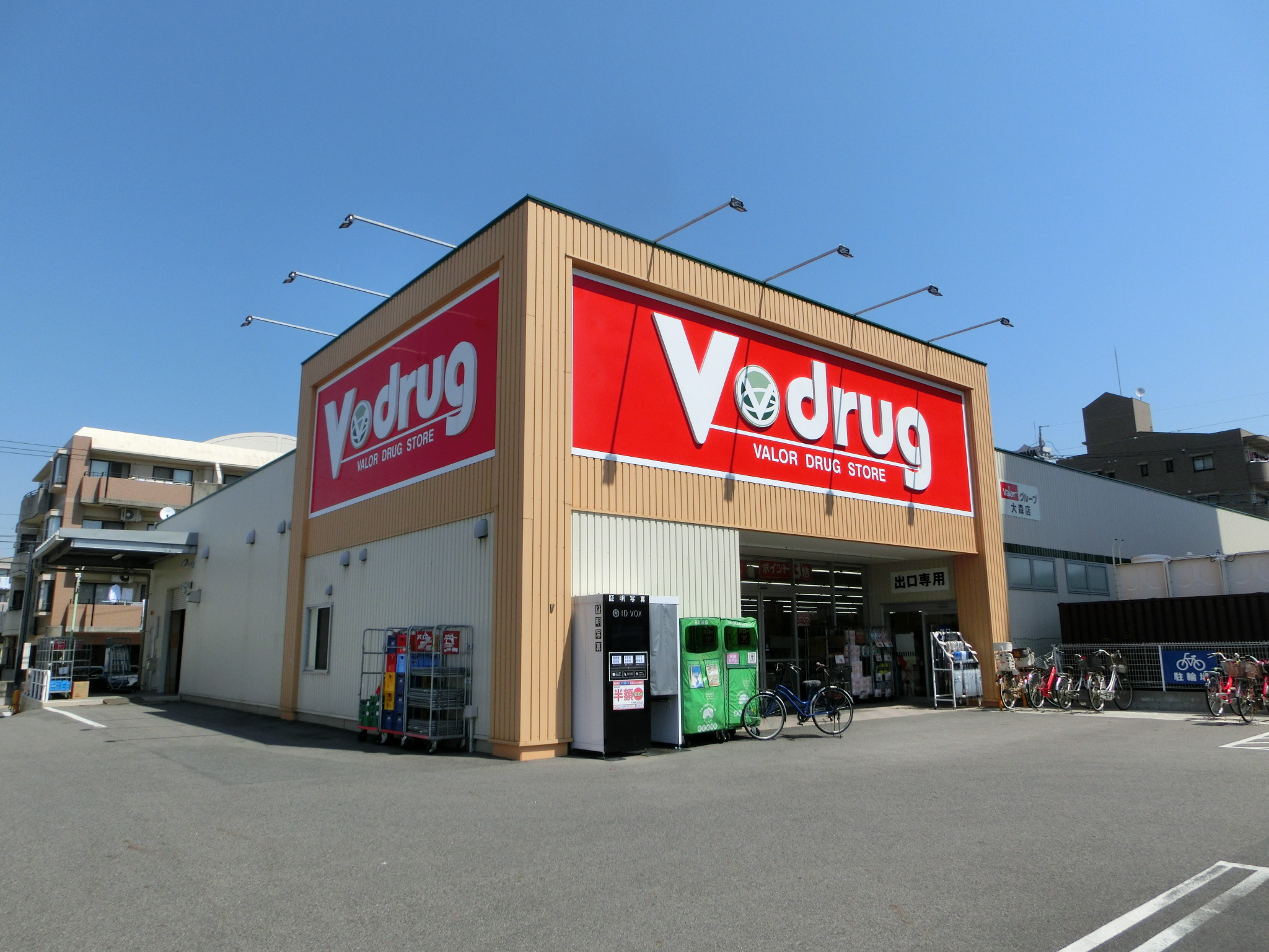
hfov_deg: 71.6
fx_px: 880
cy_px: 476
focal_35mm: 24
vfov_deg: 56.8
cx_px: 634
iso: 80
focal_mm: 4.24
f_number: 7.9
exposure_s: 1/320
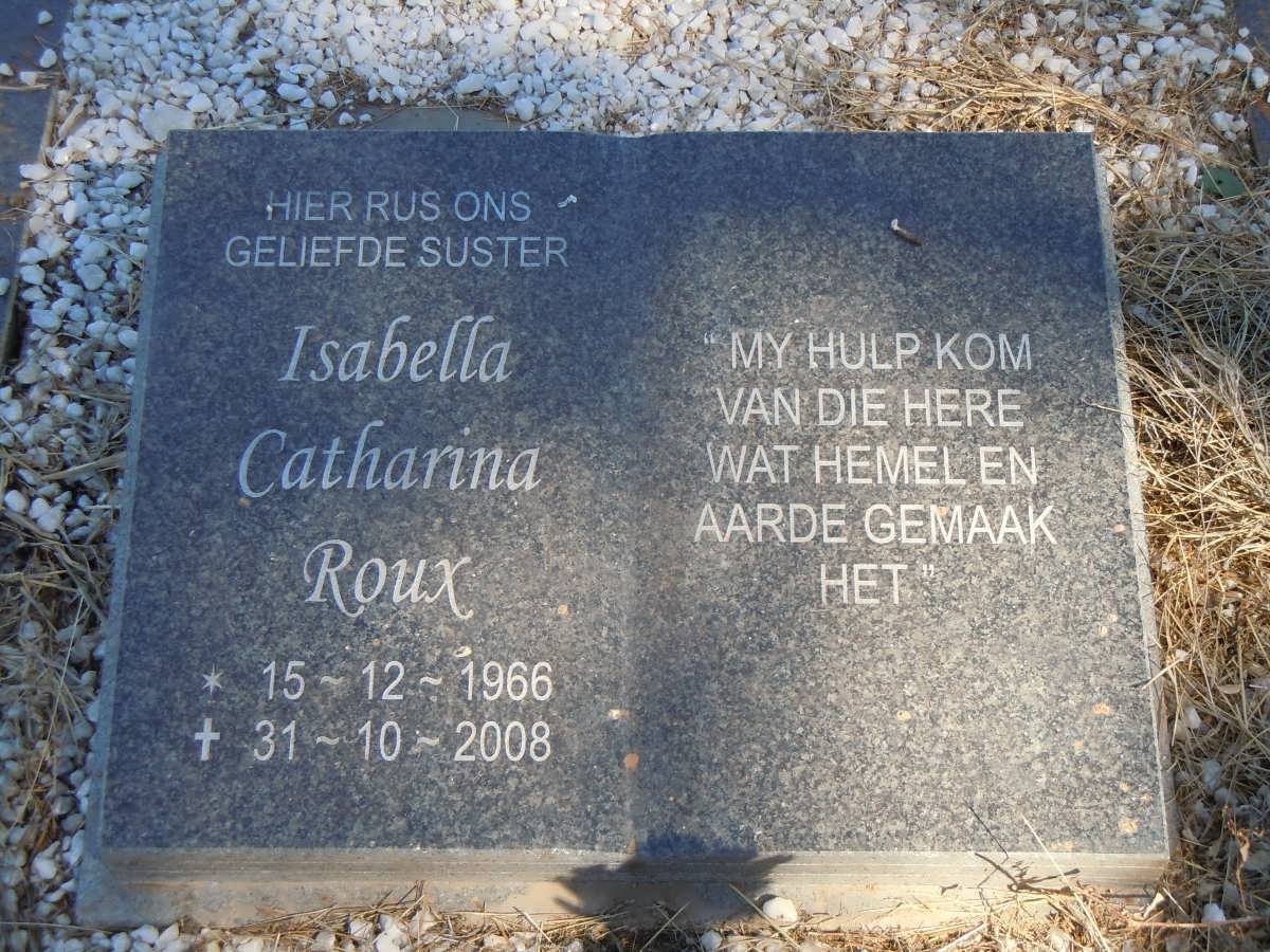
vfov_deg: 21.6
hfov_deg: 28.6
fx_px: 2495
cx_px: 635
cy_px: 476
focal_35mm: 68
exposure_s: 1/320
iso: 200
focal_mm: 12.2
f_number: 4.1
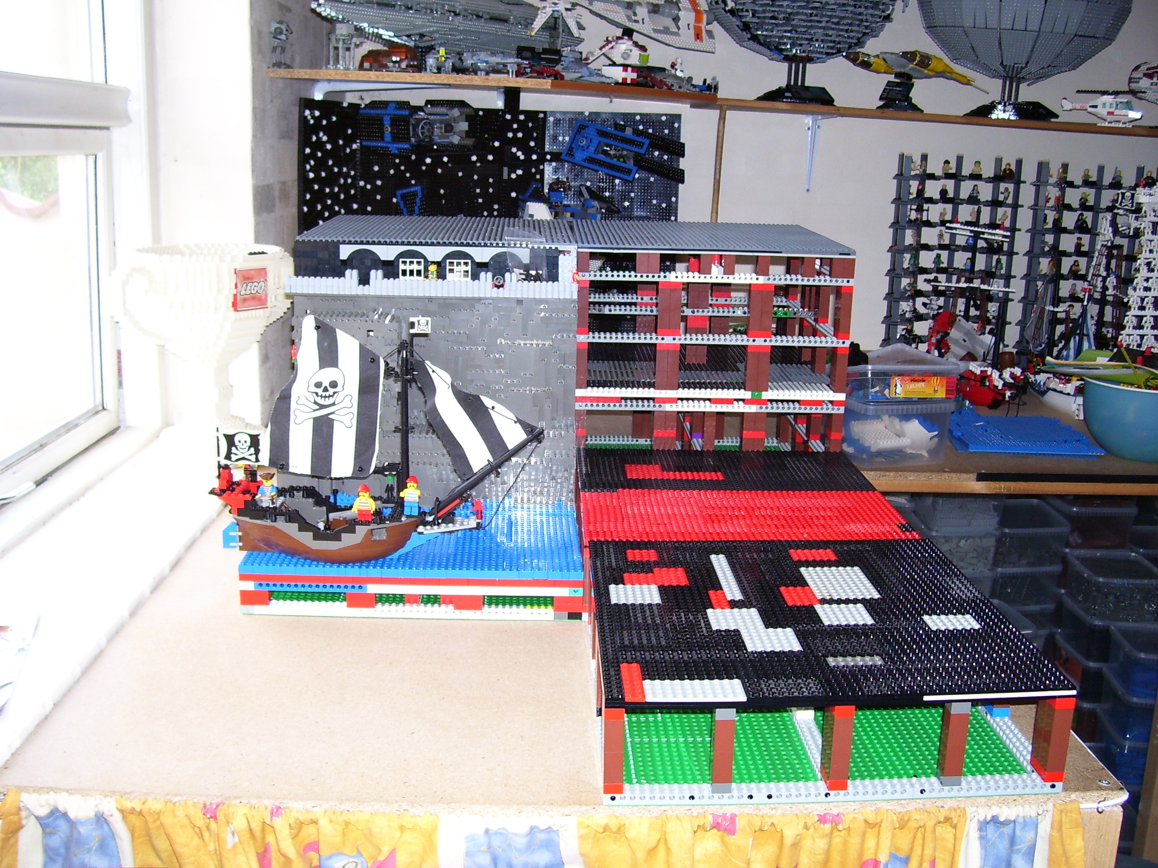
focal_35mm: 34
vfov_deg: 41.8
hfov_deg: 54.0
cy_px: 434
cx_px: 579
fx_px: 1137
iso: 80
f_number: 2.7
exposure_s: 1/60
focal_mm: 5.6
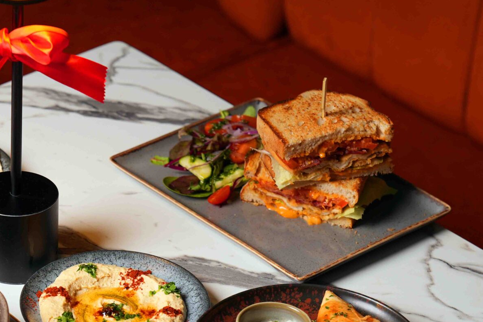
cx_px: 97
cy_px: 252
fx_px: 2469
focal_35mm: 184
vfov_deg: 7.5
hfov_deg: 11.1
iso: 160
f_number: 3.2
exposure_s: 1/250
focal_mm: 85
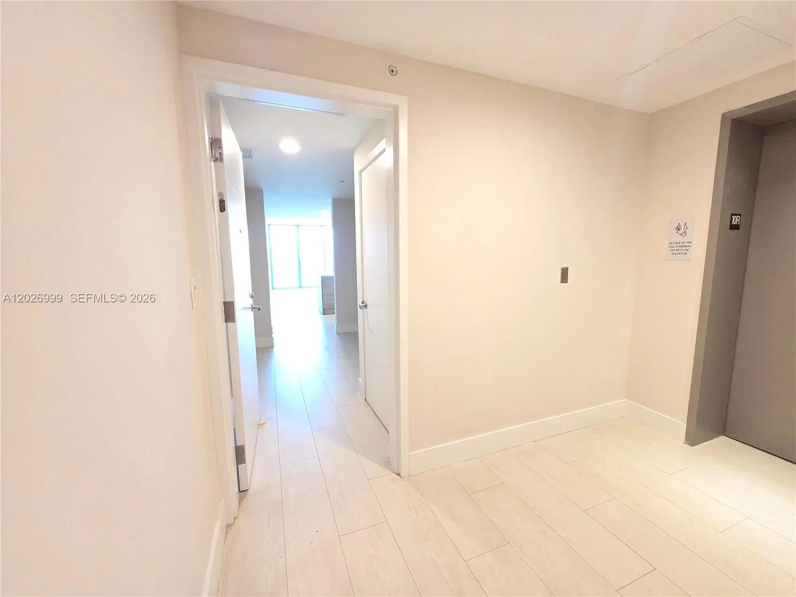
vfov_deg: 89.9
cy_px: 298
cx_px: 398
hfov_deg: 106.2
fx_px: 299
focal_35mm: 13
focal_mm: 2.2
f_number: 2.2
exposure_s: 1/60
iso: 500
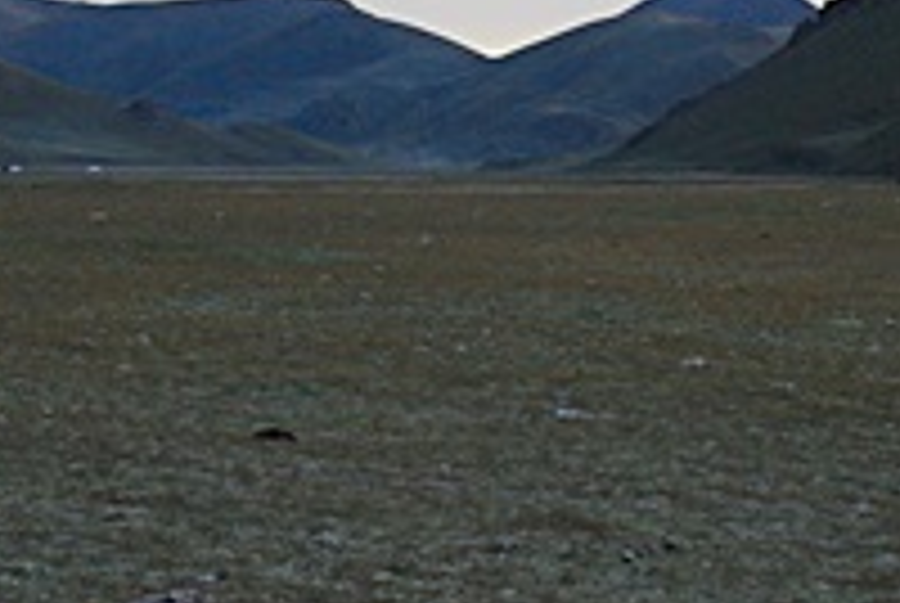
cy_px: 40
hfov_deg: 14.2
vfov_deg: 9.5
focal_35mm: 144
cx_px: 369
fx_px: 3605
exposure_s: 1/125
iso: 400
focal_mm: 24
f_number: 5.6
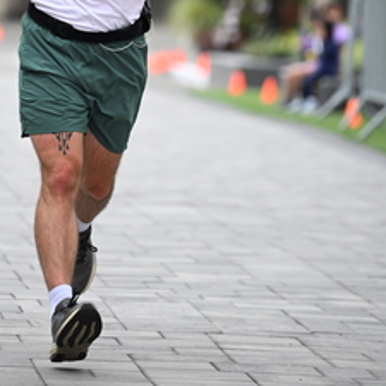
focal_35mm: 395
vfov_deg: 4.4
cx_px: 111
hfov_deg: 4.4
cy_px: -10
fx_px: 4983
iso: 1600
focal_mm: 190
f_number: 2.8
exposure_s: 1/5000
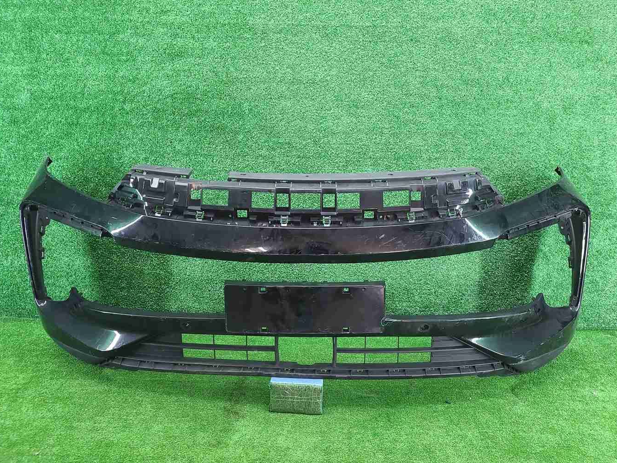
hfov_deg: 63.4
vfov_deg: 49.7
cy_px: 240
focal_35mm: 28
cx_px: 320
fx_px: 499
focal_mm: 5.4
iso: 336
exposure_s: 1/50
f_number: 1.8
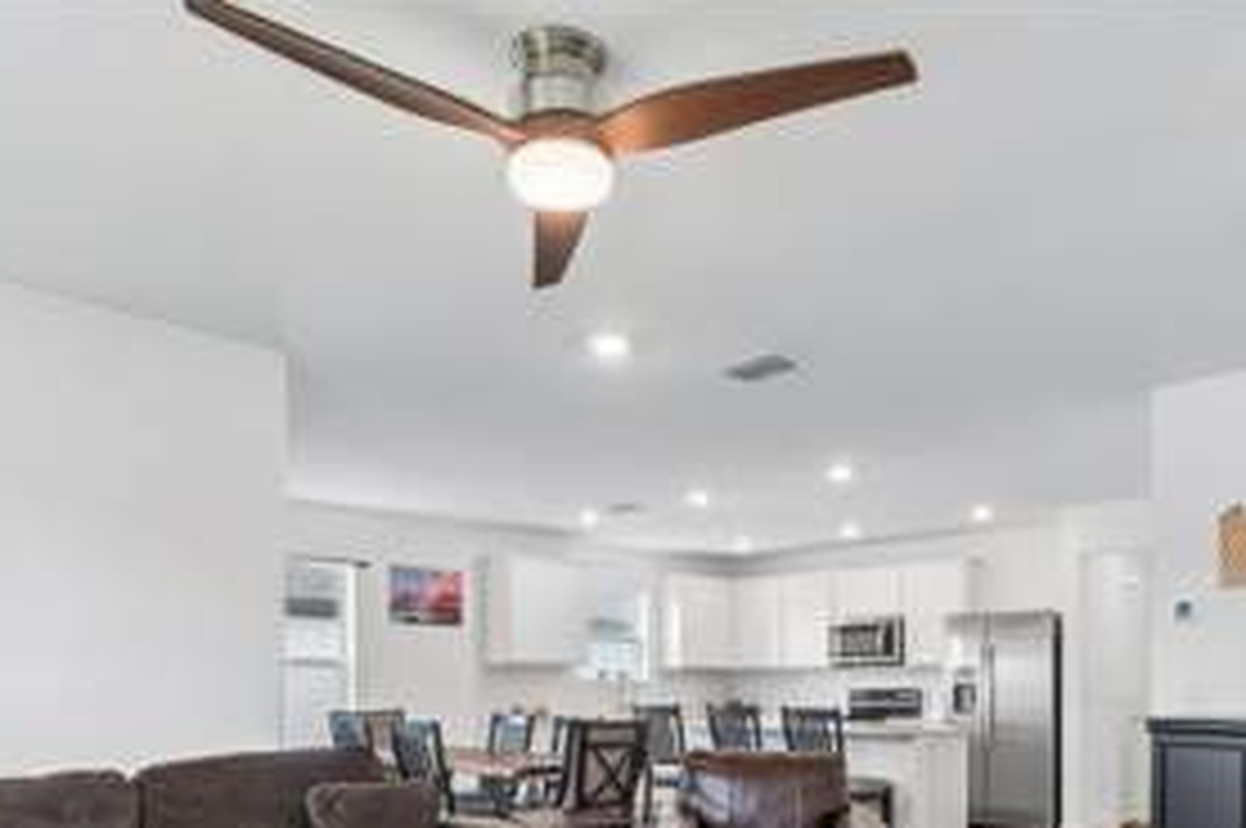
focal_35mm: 26
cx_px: 670
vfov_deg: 45.7
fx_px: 899
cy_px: 713
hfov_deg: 69.4
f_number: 7.1
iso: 100
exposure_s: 1/5
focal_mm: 10
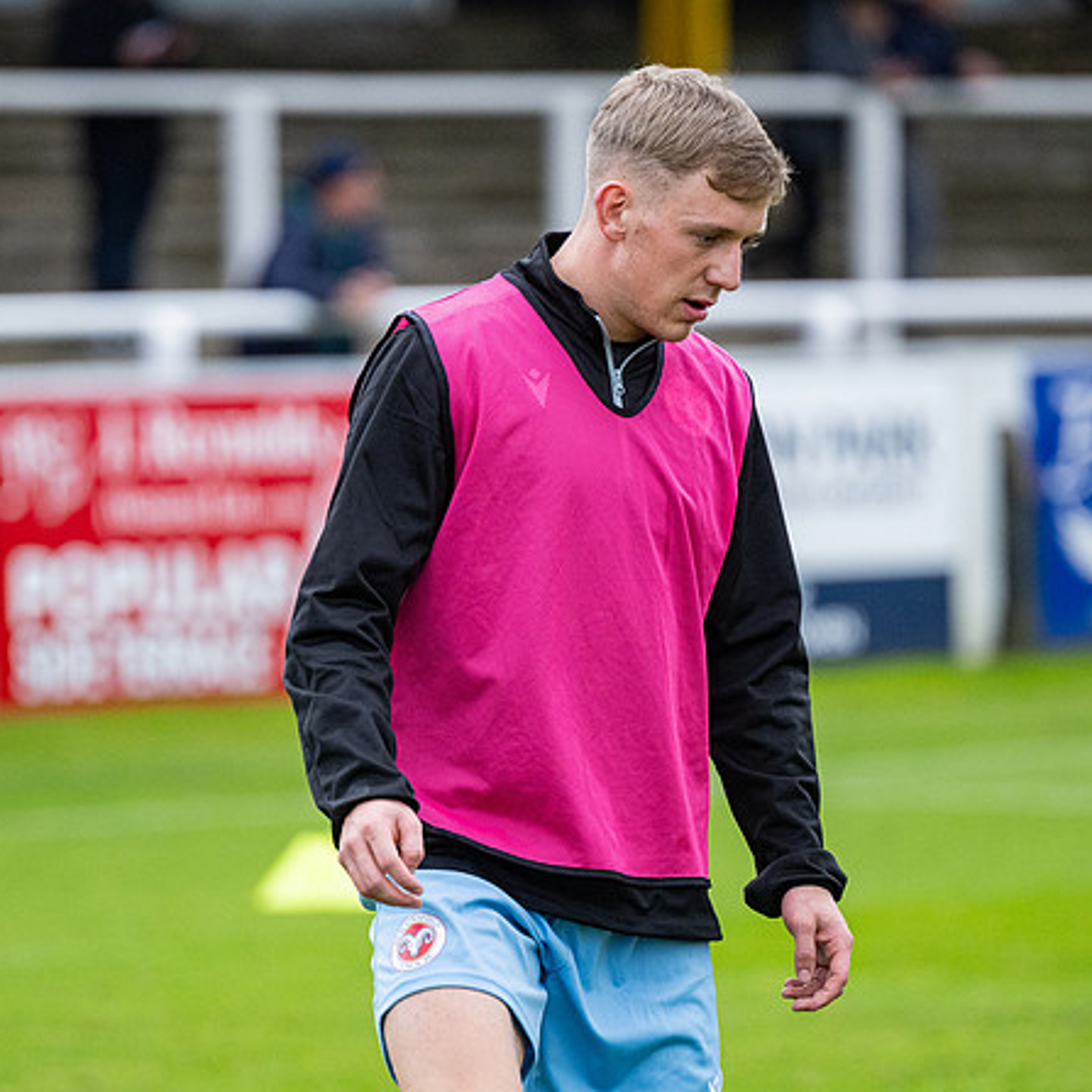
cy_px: 547
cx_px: 535
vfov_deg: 4.9
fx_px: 12706
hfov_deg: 4.9
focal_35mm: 356
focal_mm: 185
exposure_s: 1/640
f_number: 2.8
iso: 1000
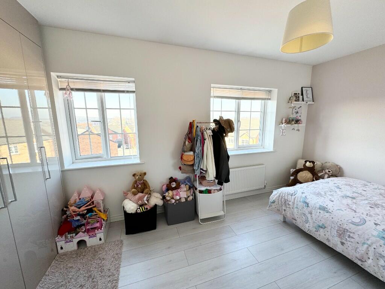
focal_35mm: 14
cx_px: 192
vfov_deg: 85.7
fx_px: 156
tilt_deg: -9.3
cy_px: 144
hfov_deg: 102.1
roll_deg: +0.2
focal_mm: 2.22
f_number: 2.2
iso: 50
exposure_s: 1/99
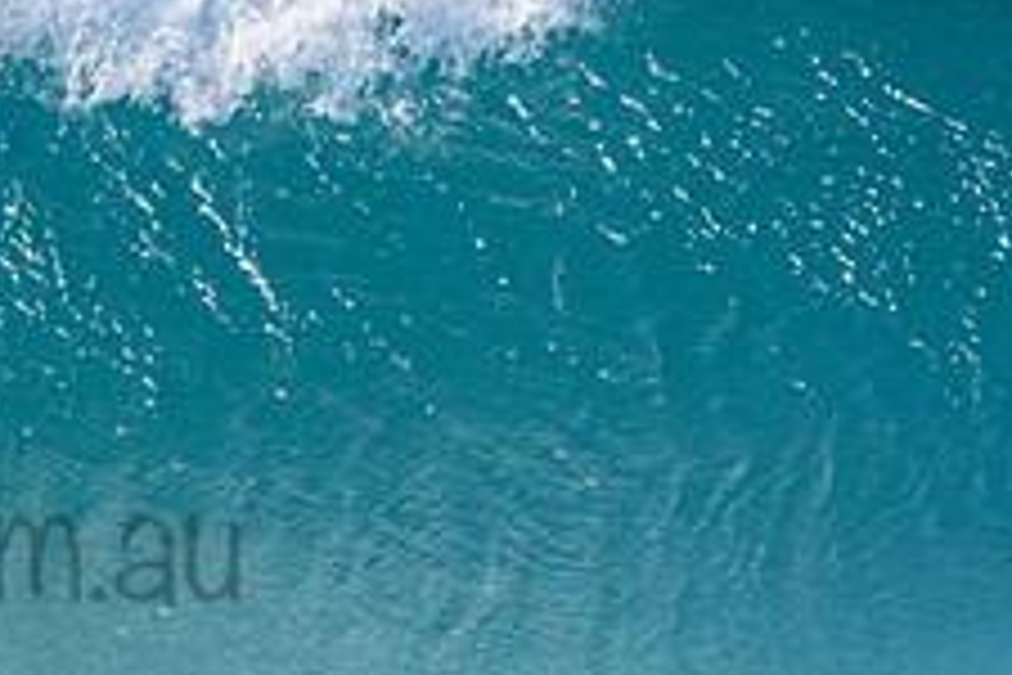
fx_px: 54250
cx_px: -234
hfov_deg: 1.1
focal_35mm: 1930
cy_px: 497
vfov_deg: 0.7
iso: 360
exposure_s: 1/2000
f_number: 5.6
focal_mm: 500
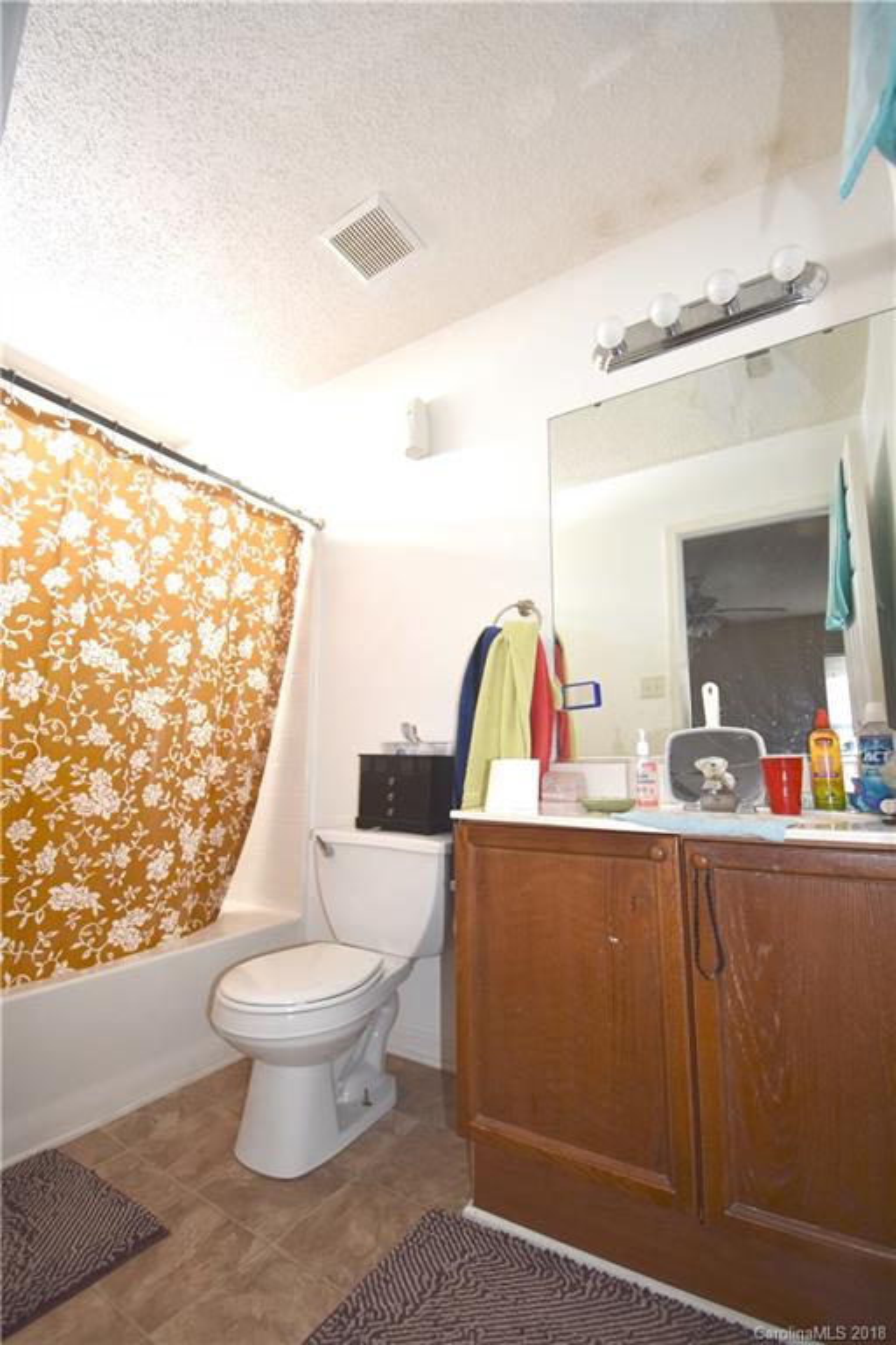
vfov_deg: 100.4
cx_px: 448
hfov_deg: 77.3
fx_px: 560
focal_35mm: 15
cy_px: 672
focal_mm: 10
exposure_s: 1/80
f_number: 4.5
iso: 400
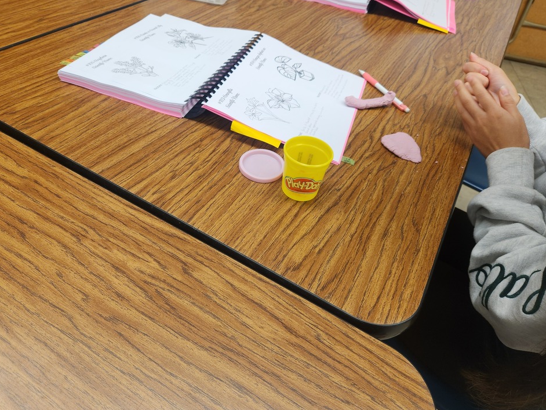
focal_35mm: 25
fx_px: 394
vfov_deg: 54.8
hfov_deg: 69.3
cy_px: 189
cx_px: 260
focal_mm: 5.4
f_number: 1.8
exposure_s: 1/120
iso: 64
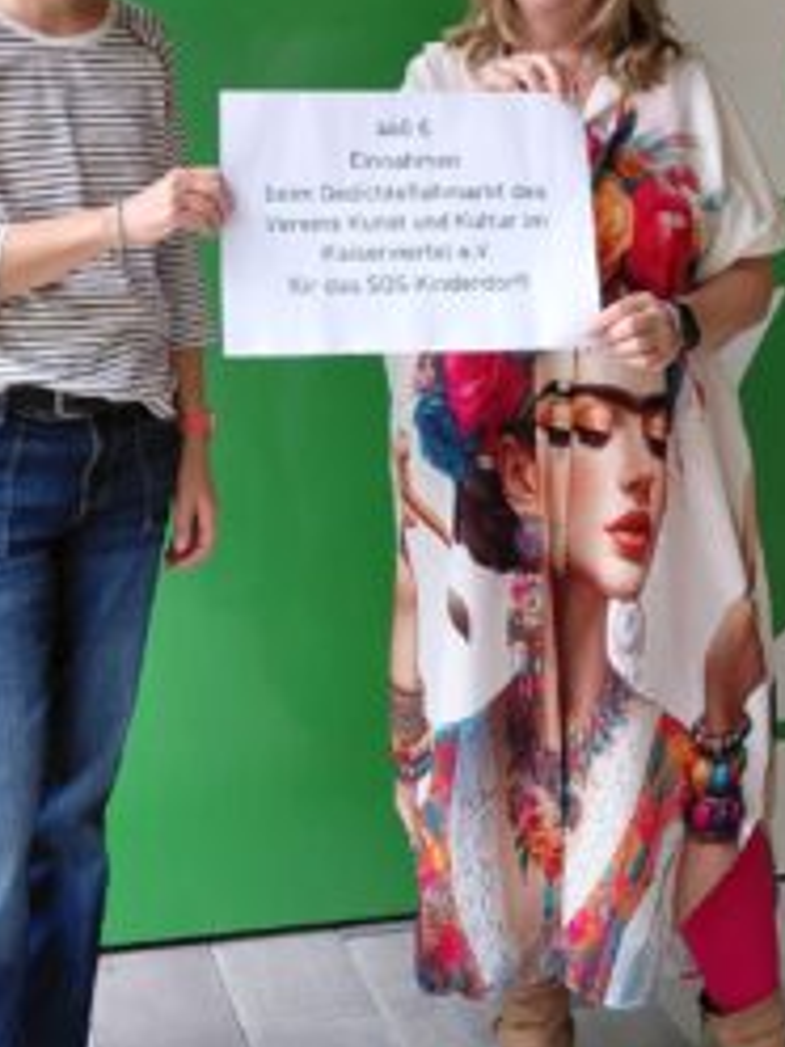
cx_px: 312
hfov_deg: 24.0
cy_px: 173
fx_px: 1844
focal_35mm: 61
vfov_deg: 30.7
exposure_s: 1/100
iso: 50
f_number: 1.8
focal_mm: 4.69
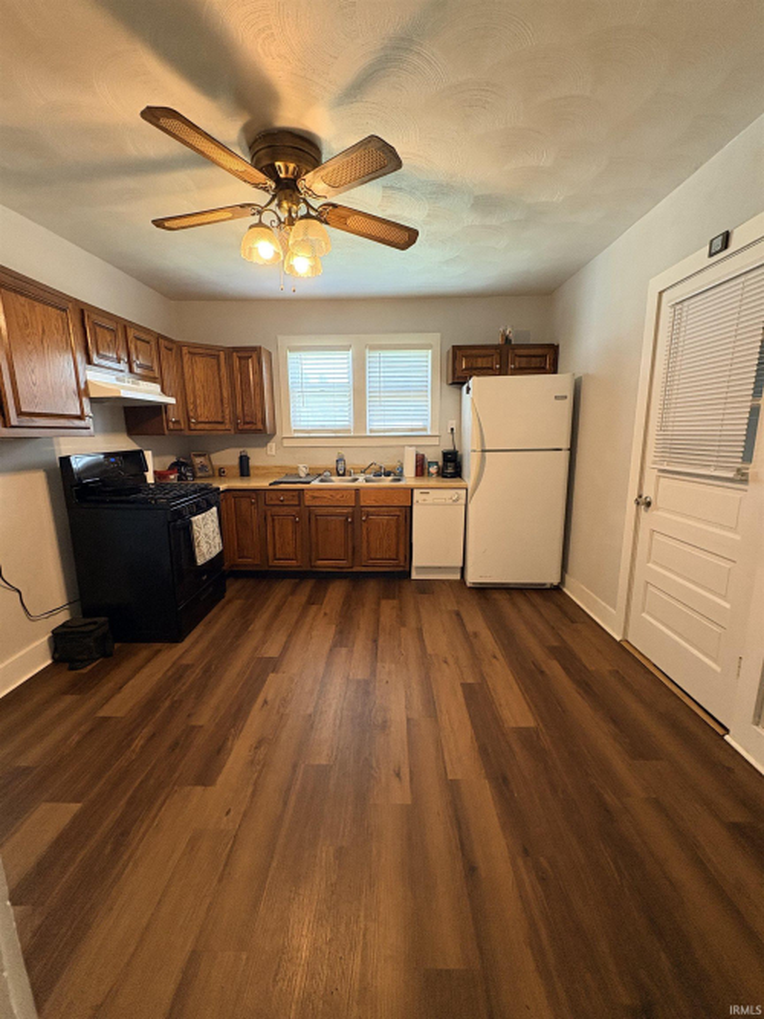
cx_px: 382
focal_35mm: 14
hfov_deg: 85.7
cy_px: 510
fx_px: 412
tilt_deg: -10.2
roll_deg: +0.6
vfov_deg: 102.1
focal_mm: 2.22
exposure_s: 1/60
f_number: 2.2
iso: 250
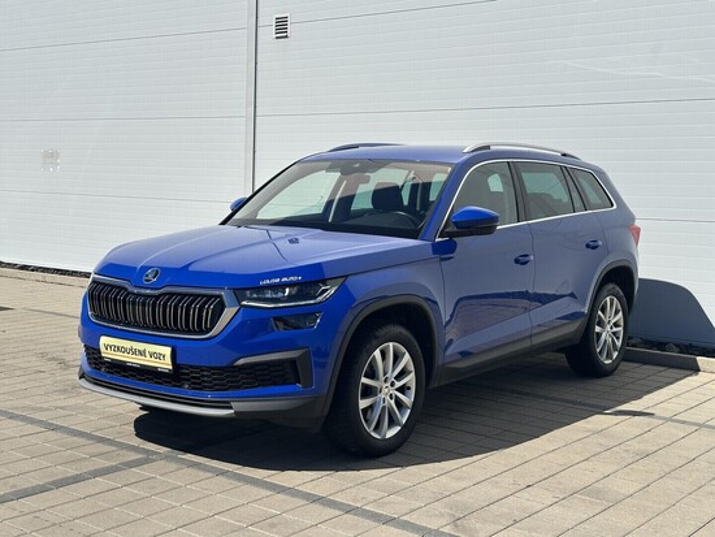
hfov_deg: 39.6
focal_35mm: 48
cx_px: 358
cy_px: 268
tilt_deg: -4.6
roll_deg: -1.5
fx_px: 992
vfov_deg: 30.3
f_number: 1.78
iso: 64
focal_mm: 6.86
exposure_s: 1/7092
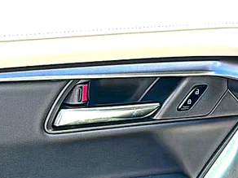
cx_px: 83
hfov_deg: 23.2
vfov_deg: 17.4
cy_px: 143
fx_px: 578
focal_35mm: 84
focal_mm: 6.86
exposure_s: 1/643
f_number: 1.78
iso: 80
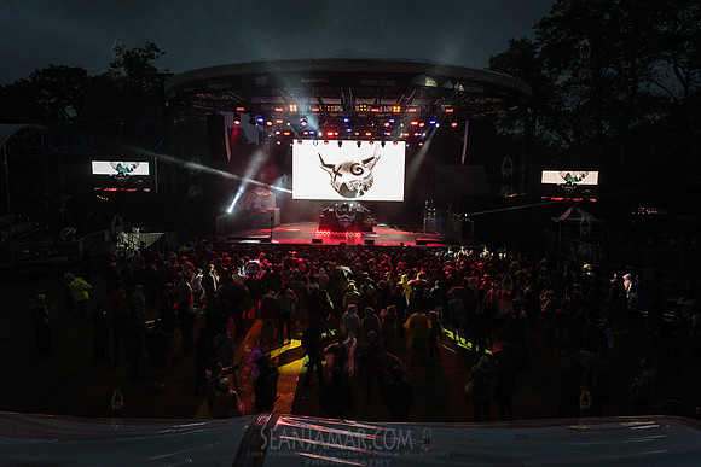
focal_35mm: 24
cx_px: 350
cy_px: 234
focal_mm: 24
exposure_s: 1/1000
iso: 5000
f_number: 4.5
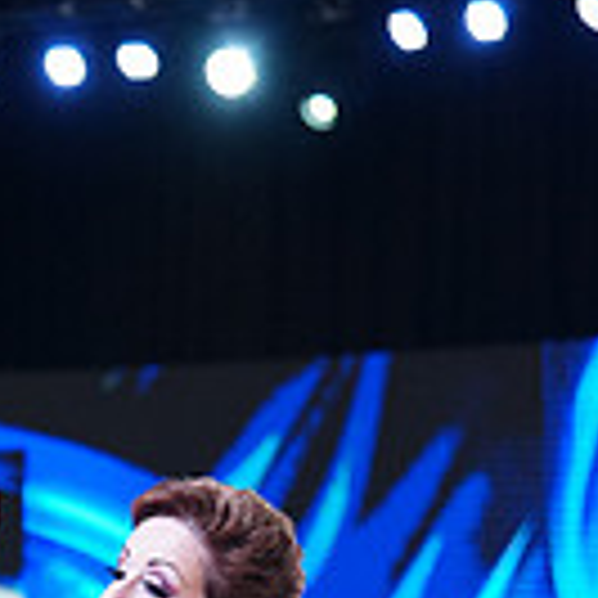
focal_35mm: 260
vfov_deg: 6.5
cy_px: 1236
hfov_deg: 6.7
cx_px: -124
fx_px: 5082
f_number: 2.8
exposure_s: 1/400
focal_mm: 70
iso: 2000
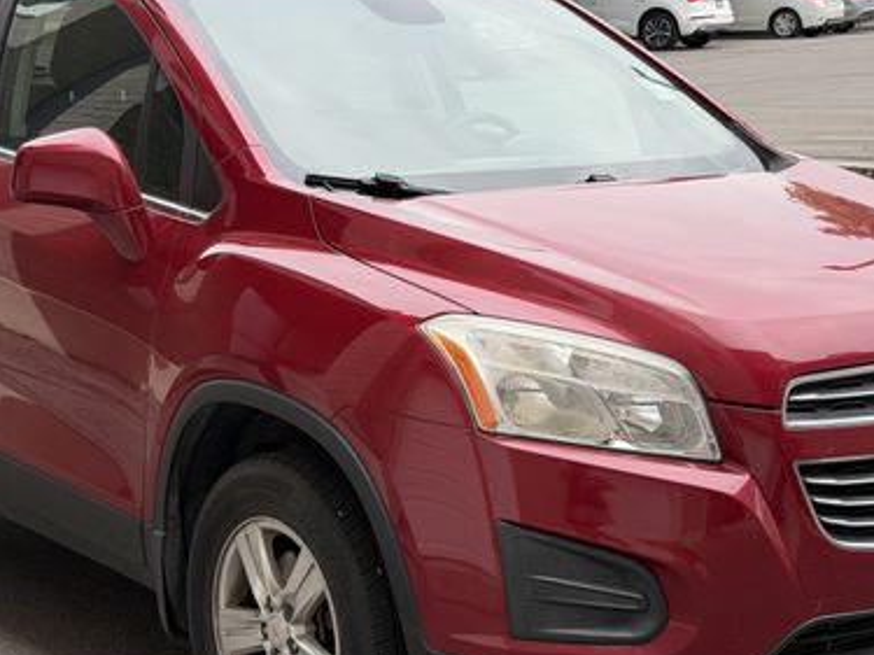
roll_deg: +0.3
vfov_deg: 18.0
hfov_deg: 23.8
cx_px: 408
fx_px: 2070
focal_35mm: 82
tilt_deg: -11.4
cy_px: 352
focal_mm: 6.76
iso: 64
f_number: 1.78
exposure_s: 1/951
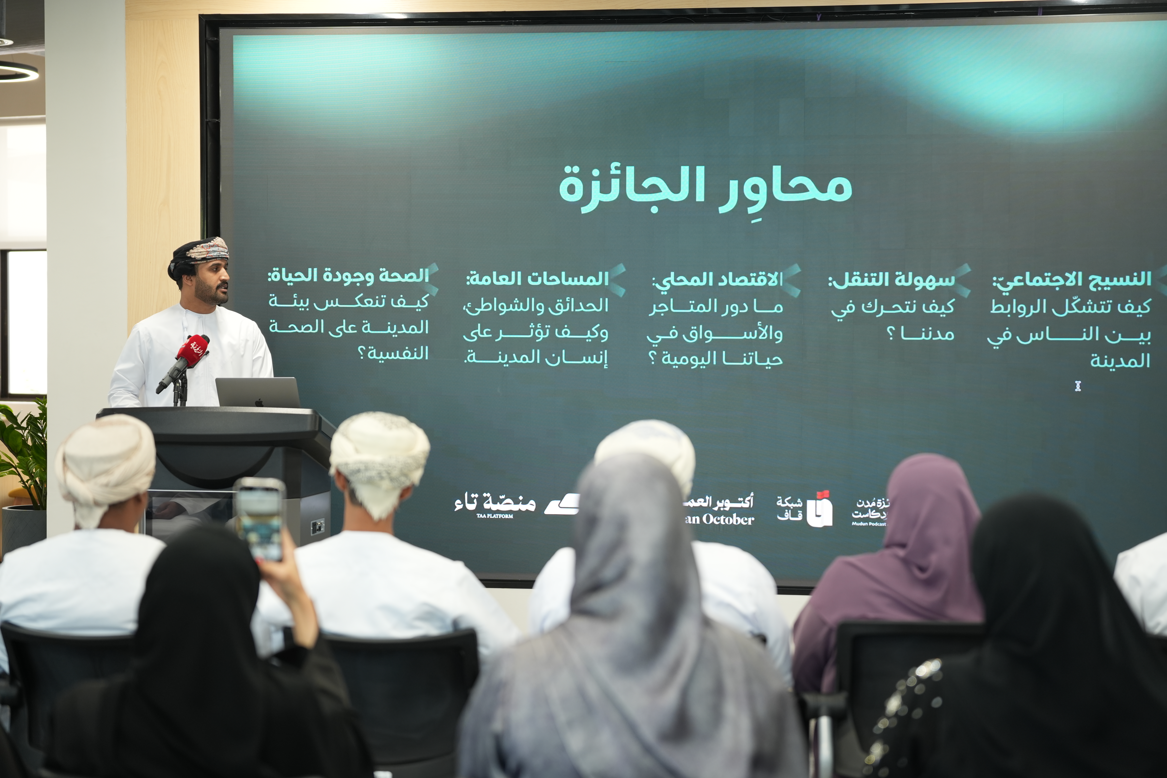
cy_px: 389
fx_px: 2269
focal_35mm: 70
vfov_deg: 19.5
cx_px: 584
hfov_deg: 28.8
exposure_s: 1/50
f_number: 2.8
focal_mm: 70
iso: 400
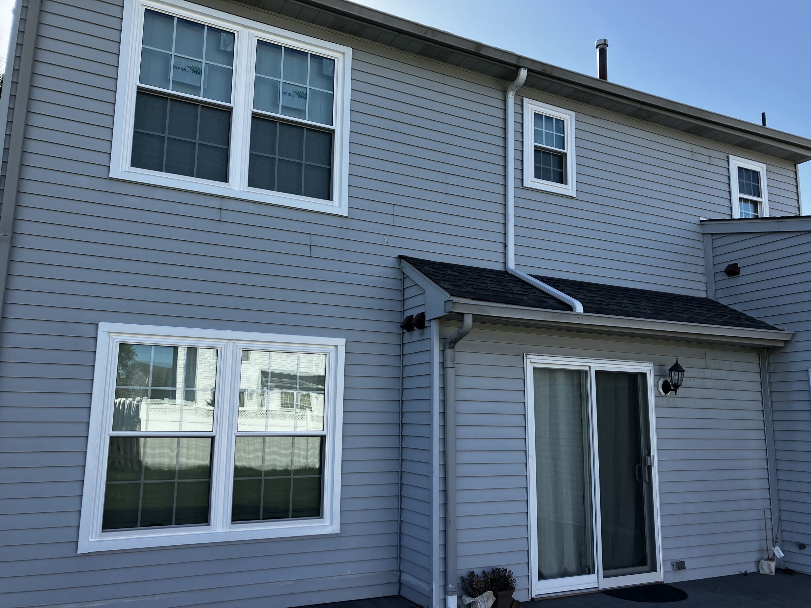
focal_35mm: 28
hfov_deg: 63.4
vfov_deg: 49.7
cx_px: 406
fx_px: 656
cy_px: 304
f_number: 1.8
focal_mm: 3.99
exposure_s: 1/827
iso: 32
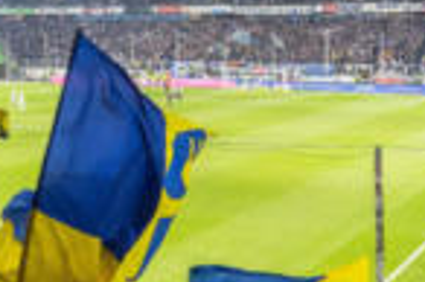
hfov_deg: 21.9
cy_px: 51
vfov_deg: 15.2
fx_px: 1050
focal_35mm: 89
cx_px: -15
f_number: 2.5
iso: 800
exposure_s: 1/200
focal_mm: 9.46
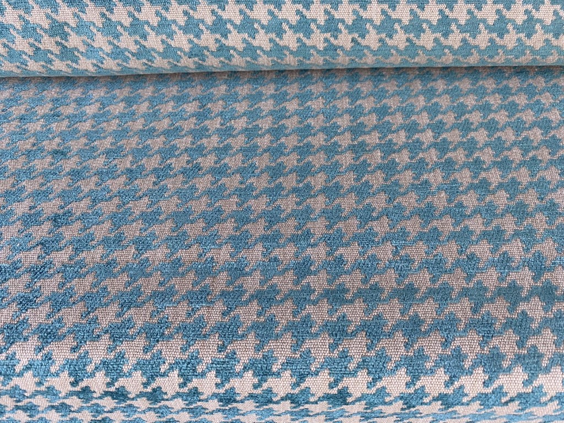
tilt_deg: -55.3
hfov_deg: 67.3
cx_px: 282
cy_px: 212
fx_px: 424
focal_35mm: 26
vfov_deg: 53.1
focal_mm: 4.25
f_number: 1.8
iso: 200
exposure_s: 1/60
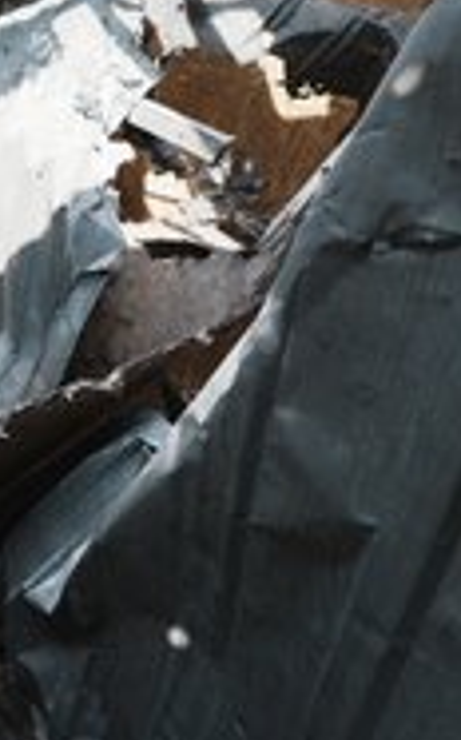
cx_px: -135
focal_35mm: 35
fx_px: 705
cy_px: 278
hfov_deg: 29.4
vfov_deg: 54.7
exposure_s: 1/250
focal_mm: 16
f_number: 4.5
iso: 100
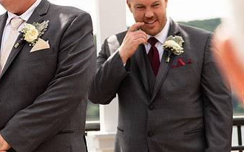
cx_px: 33
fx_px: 798
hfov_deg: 17.2
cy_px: 35
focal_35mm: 120
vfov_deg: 10.9
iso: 125
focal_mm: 67
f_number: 2.8
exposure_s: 1/2000
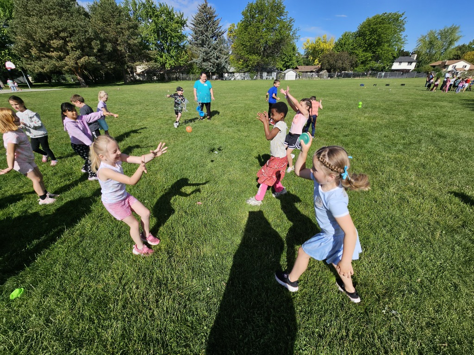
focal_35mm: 13
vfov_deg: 89.9
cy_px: 178
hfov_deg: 106.2
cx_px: 237
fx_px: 178
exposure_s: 1/3502
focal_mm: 2.2
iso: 50
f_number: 2.2
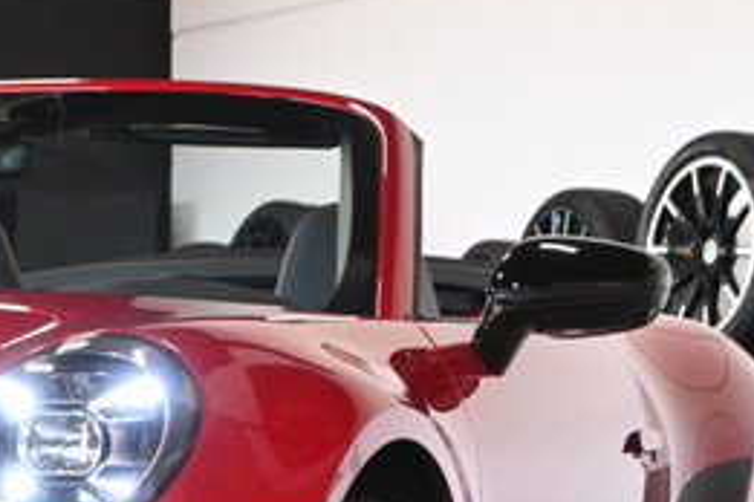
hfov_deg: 12.9
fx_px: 3235
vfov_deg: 8.8
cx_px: -212
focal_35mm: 154
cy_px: 583
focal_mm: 35
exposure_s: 1/100
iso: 3200
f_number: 5.3
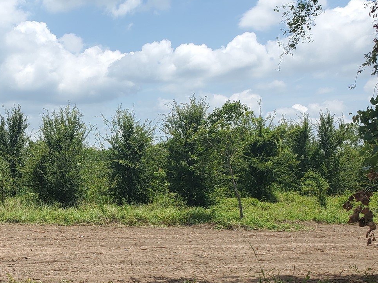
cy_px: 227
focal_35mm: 55
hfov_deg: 33.1
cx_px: 35
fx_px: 601
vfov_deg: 26.1
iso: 50
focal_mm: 4.3
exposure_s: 1/1488
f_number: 2.4
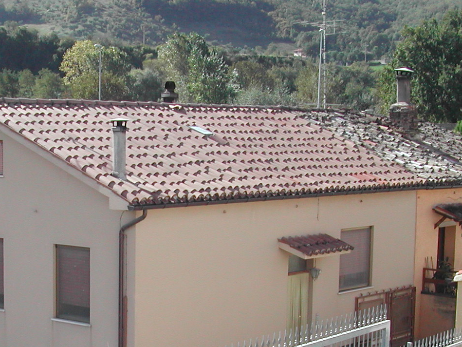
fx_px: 1095
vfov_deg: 17.8
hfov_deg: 23.6
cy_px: 287
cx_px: 127
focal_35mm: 82
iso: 100
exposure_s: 1/133
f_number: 7.6
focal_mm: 8
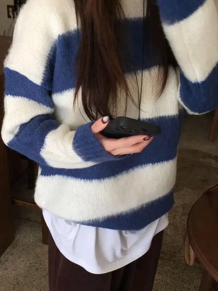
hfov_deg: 32.7
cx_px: 78
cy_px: 172
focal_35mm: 44
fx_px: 370
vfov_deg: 42.8
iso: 32
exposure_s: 1/60
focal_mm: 4.15
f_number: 2.2
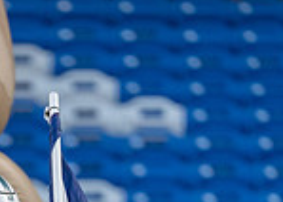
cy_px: 372
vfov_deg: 1.8
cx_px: -27
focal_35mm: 815
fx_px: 6542
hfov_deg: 2.5
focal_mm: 200
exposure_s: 1/1000
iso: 2000
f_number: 2.8
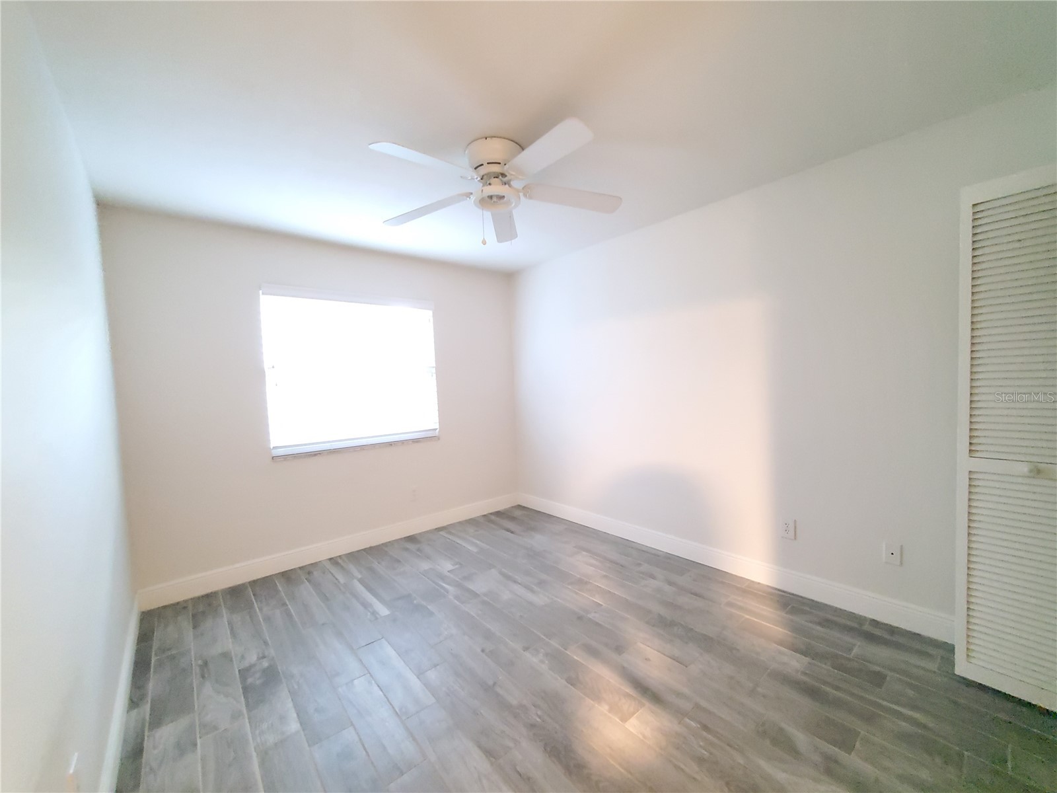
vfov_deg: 89.9
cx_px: 528
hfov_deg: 106.2
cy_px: 396
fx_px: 397
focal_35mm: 13
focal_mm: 1.8
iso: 2500
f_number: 2.2
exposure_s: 1/7
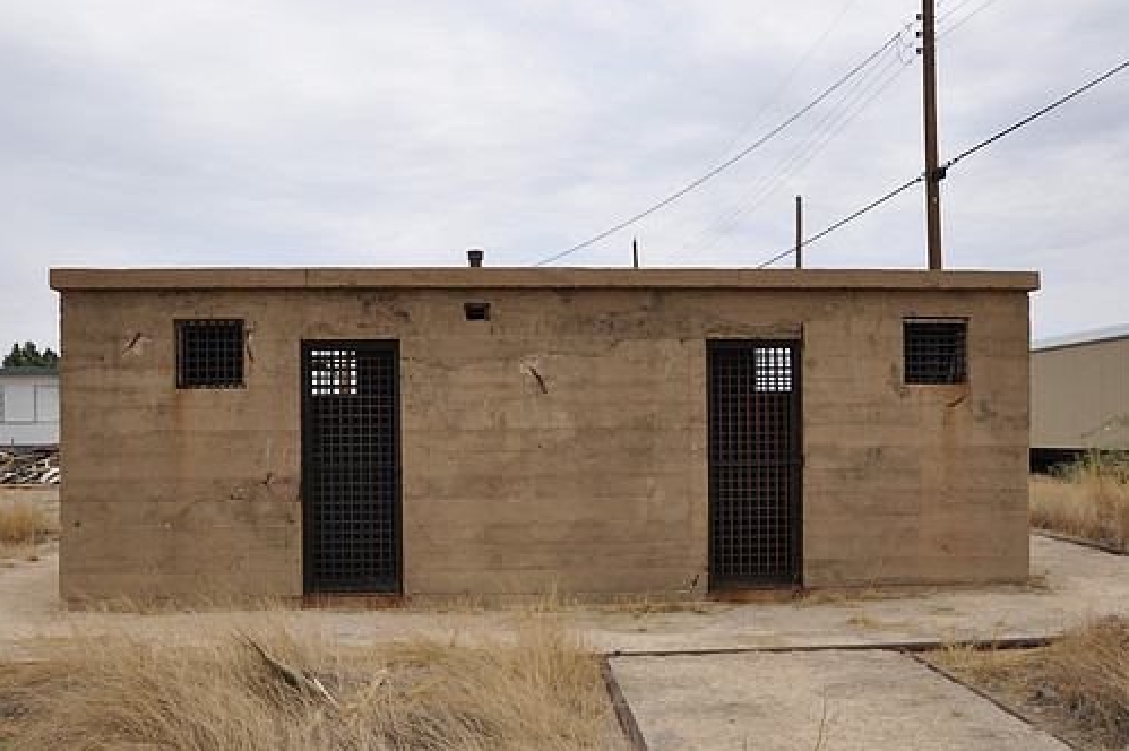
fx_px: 1146
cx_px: 561
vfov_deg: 36.2
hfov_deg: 52.4
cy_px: 431
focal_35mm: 37
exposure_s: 1/200
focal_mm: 21
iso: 200
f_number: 7.1
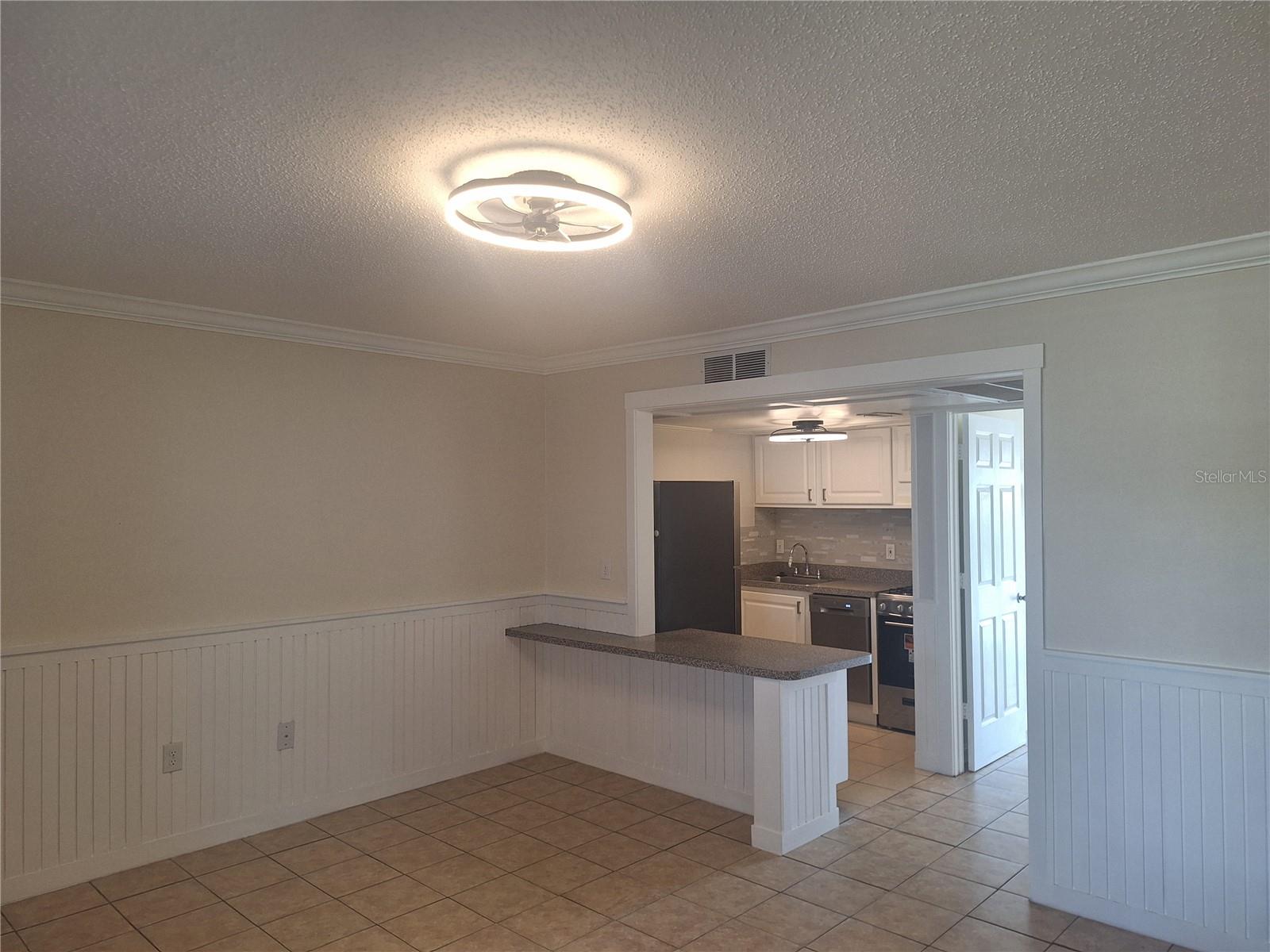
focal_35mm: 23
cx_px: 635
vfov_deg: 58.9
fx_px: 844
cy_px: 476
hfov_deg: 73.9
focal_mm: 5.54
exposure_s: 1/40
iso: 80
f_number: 1.8
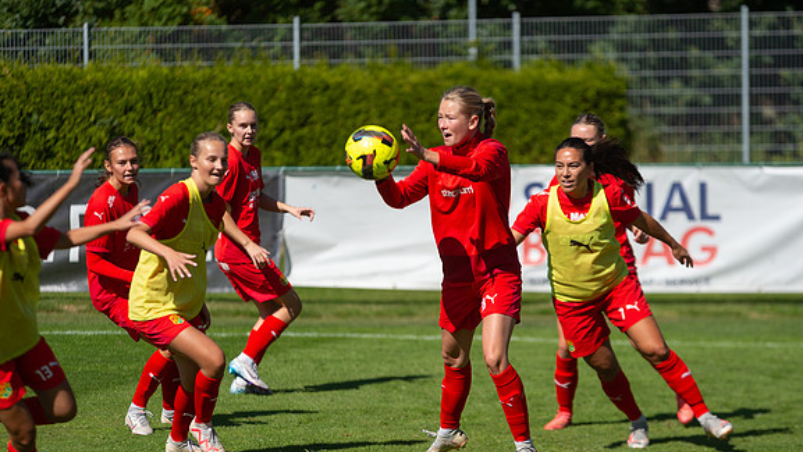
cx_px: 401
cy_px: 248
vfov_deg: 6.4
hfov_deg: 11.3
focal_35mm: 191
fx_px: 4068
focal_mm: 175
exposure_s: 1/2500
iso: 100
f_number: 3.2
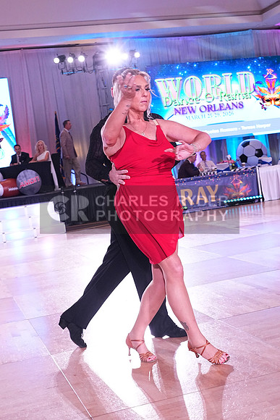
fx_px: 595
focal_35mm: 51
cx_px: 140
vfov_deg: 38.9
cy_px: 210
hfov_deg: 26.5
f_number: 5.6
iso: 4000
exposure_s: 1/400
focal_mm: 34
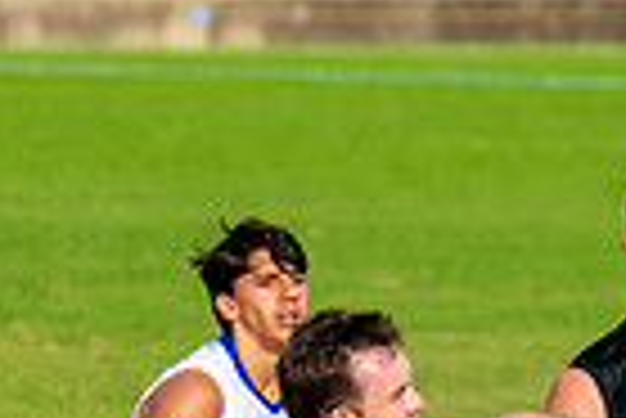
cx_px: 902
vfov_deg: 1.0
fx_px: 23708
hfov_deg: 1.5
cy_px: 560
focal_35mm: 1362
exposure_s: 1/4000
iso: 1000
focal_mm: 300
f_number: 5.6
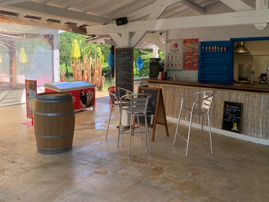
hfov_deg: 55.2
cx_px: 116
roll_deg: -0.1
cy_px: 79
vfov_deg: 42.7
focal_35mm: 33
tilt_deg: -4.5
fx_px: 256
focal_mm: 4.25
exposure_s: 1/350
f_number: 1.8
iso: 25
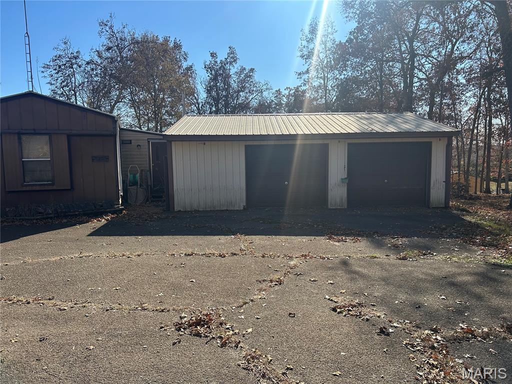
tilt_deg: -5.5
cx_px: 256
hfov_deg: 67.3
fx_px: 385
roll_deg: +0.7
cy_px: 192
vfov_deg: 53.1
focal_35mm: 26
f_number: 1.5
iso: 50
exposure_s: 1/3257
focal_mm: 5.7
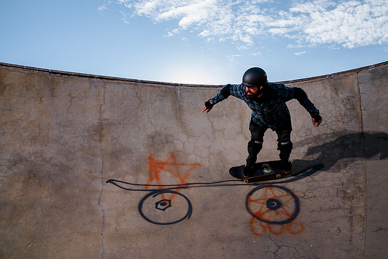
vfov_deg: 46.5
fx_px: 300
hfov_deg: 65.6
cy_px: 115
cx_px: 216
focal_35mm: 28
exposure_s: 1/500
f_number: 7.1
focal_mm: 24
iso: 200
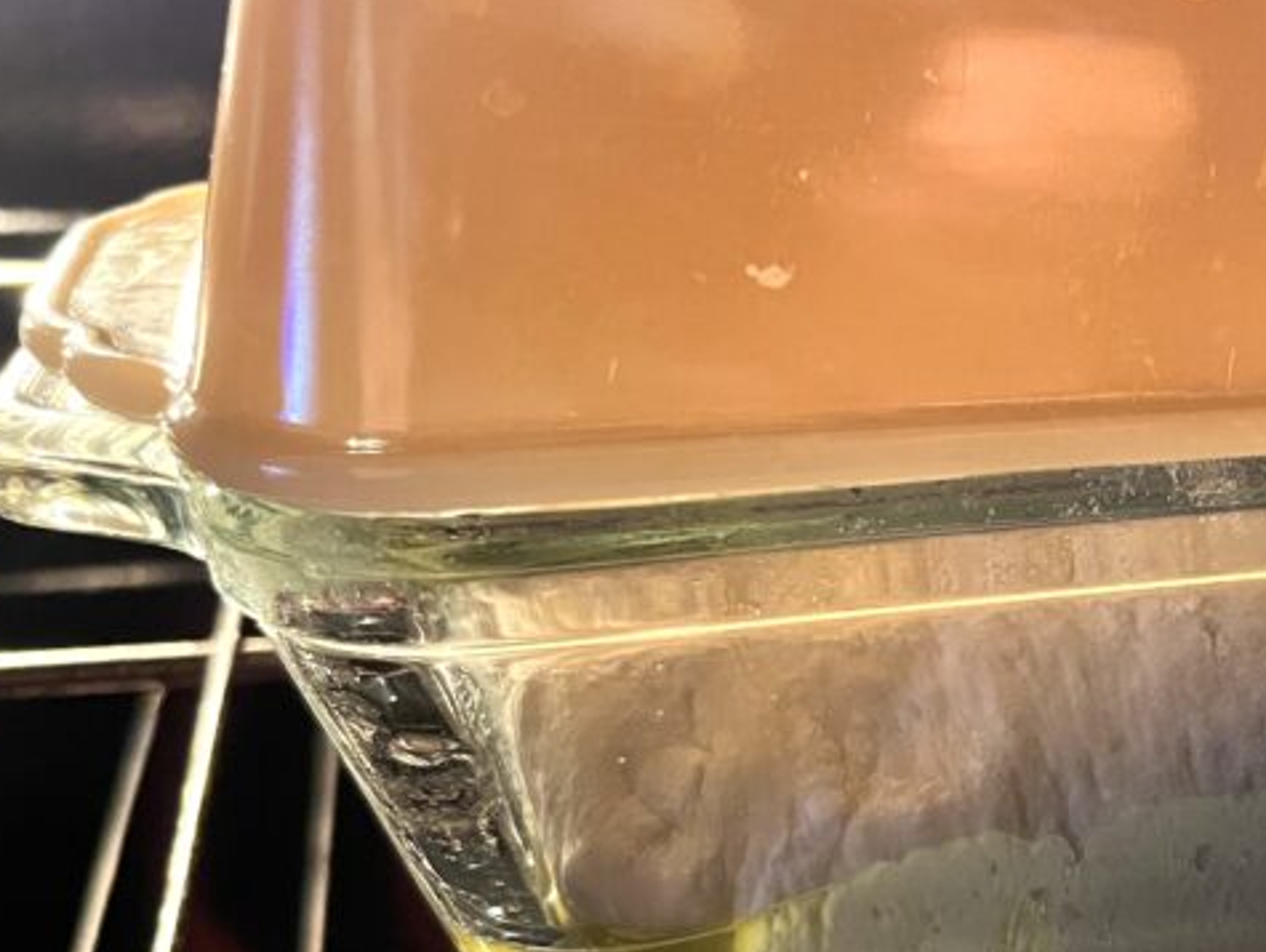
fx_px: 2050
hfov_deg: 32.5
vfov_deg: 26.1
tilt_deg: -19.7
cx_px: 1154
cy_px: 539
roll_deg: -2.7
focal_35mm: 56
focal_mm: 5.1
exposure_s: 1/40
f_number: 1.6
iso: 500
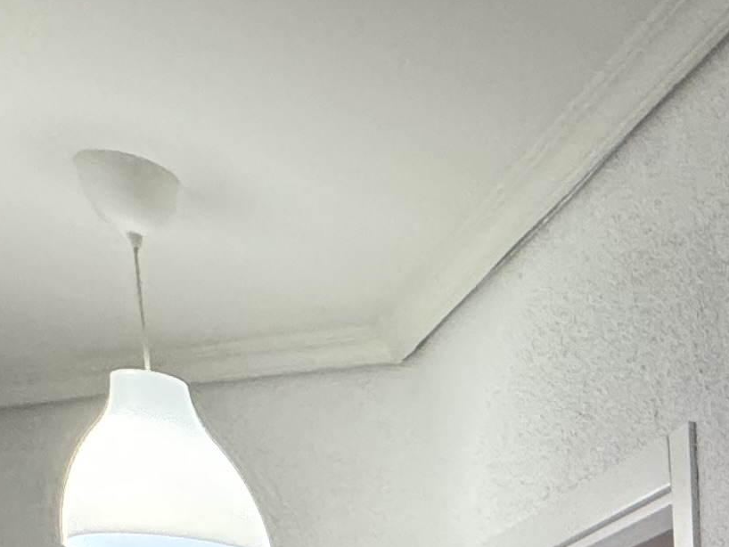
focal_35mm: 69
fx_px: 1454
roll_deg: -0.3
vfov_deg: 15.5
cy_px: 1185
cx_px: 1189
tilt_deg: -9.2
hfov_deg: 21.7
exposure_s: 1/50
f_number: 2.2
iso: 250
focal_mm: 2.22
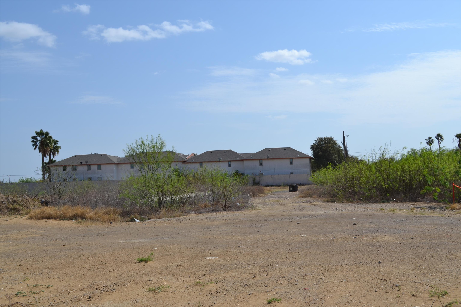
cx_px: 230
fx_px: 499
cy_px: 154
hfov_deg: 49.6
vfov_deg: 34.2
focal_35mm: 39
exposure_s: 1/250
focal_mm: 26
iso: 100
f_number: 8
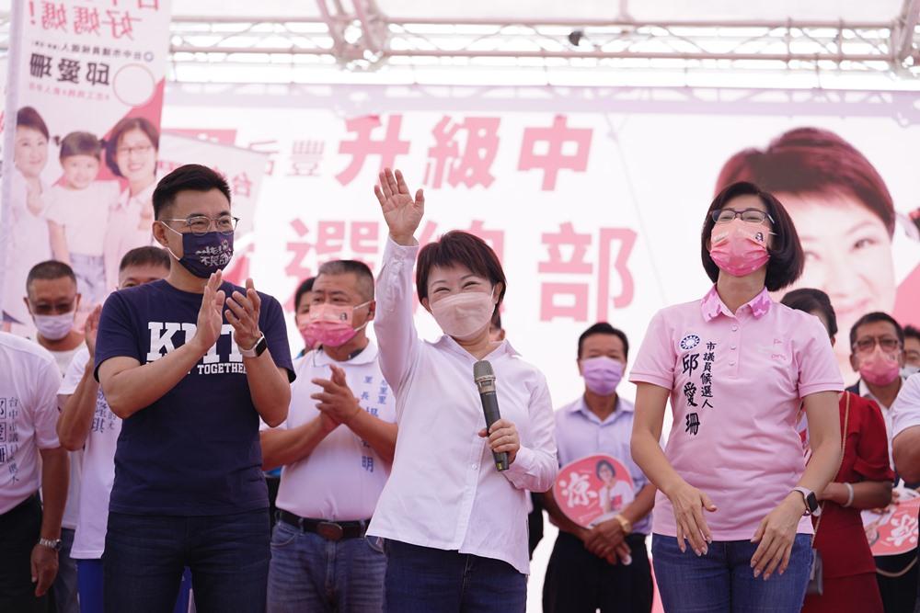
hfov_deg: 28.8
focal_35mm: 70
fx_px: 1789
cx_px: 460
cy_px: 306
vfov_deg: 19.5
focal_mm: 70
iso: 200
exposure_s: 1/1000
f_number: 2.8
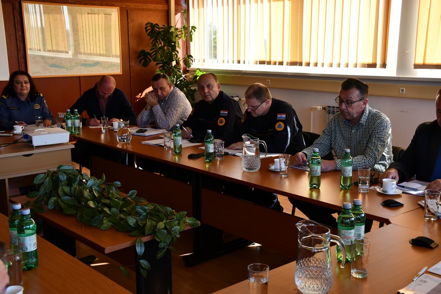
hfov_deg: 43.6
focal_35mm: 45
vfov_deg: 29.9
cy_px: 147
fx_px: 551
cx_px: 220
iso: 400
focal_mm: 30
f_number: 5.6
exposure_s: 1/250
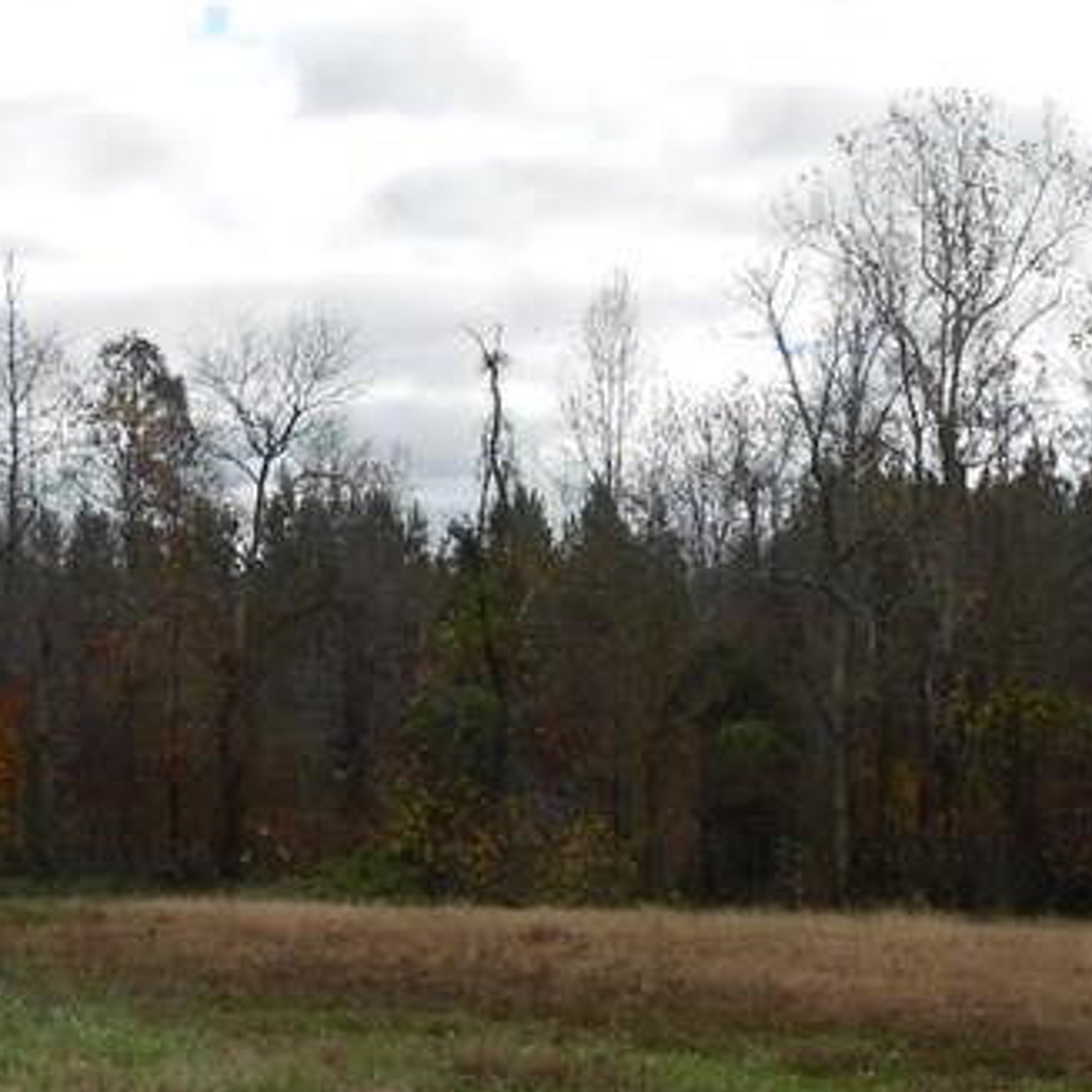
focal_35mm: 72
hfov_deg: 24.0
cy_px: 888
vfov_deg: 23.6
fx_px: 2570
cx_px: 508
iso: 80
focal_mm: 4.6
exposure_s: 1/640
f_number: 3.5
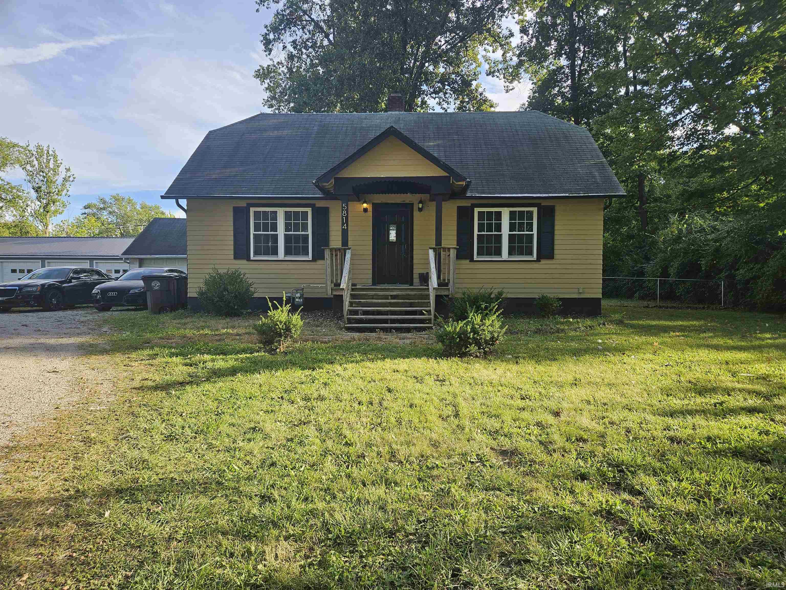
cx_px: 393
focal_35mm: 23
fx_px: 522
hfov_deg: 73.9
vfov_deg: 58.9
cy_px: 295
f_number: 1.8
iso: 25
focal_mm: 5.4
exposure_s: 1/377
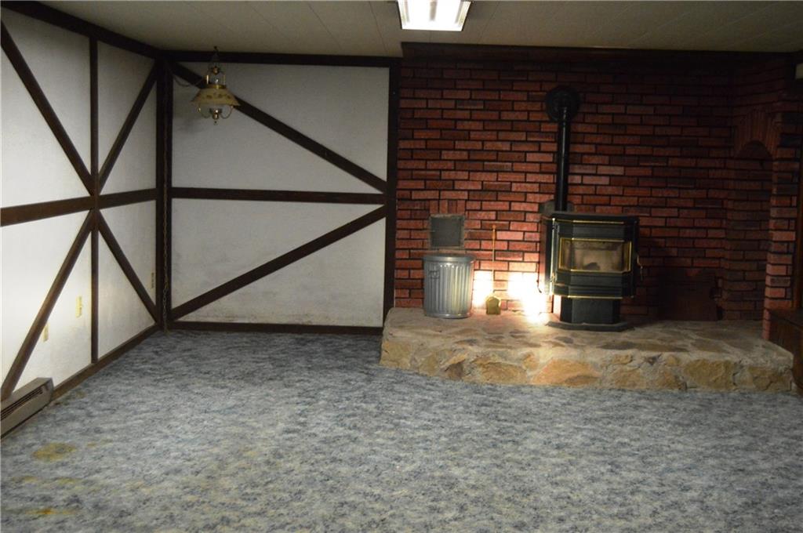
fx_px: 1069
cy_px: 266
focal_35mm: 48
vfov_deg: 28.0
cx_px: 402
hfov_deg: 41.2
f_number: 4.5
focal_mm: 32
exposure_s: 1/60
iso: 3200
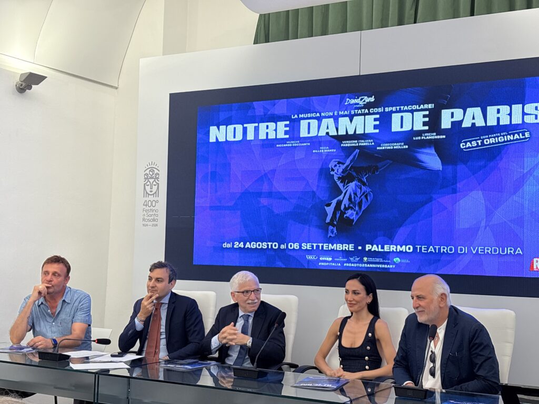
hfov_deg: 36.8
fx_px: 810
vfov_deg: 28.0
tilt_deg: +4.1
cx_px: 270
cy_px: 202
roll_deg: -0.5
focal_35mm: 52
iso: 50
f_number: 1.6
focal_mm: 5.96
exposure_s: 1/79
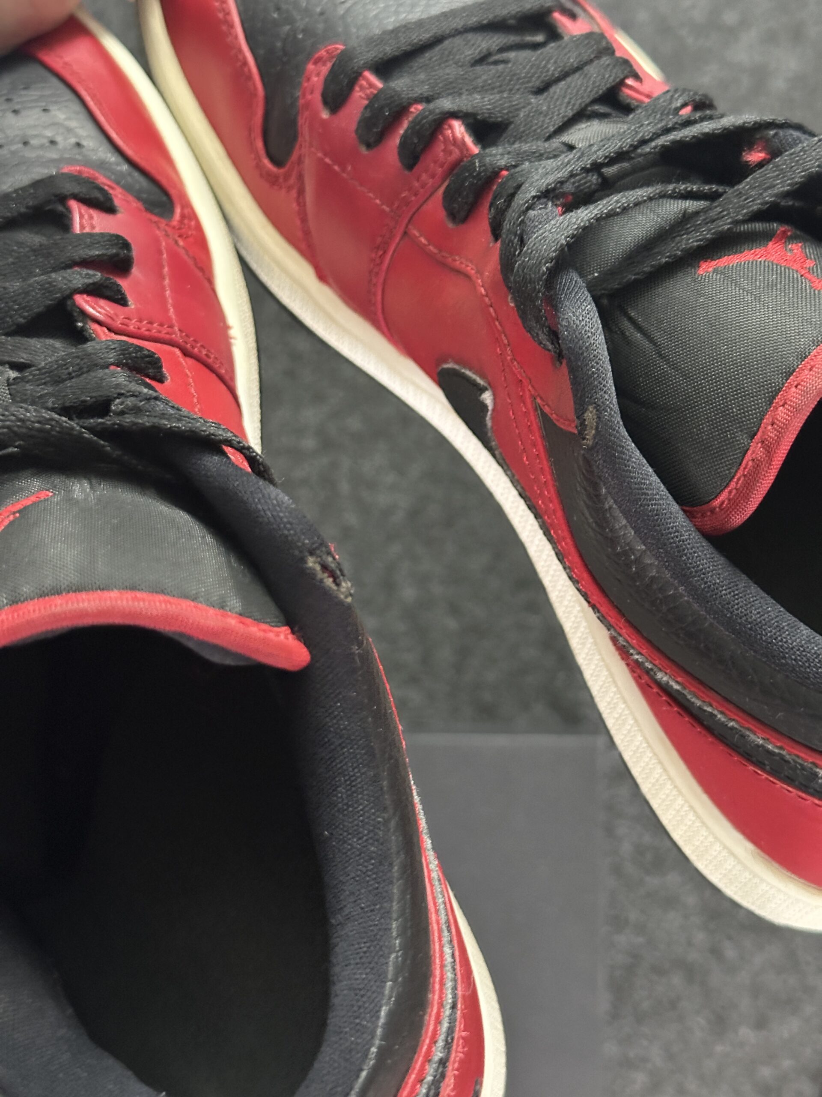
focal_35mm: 48
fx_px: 1520
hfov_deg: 30.3
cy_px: 548
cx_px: 411
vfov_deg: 39.7
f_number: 1.78
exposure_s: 1/25
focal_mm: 6.86
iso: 500
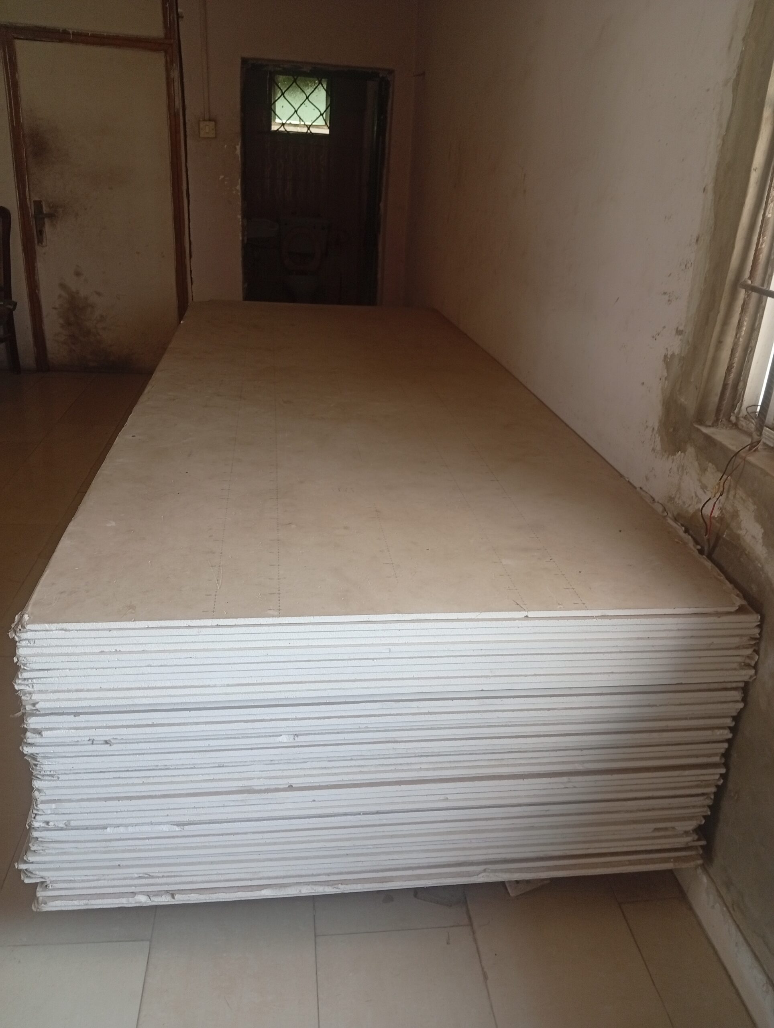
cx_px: 387
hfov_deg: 51.5
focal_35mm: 27
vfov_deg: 65.2
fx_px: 803
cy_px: 514
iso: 201
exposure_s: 1/50
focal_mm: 3.98
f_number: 1.8
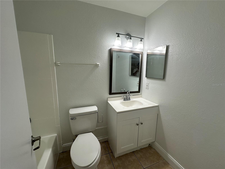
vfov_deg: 85.7
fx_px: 91
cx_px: 112
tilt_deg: -8.9
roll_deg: -1.4
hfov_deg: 102.1
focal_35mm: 14
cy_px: 84
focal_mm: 2.22
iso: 100
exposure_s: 1/120
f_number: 2.2
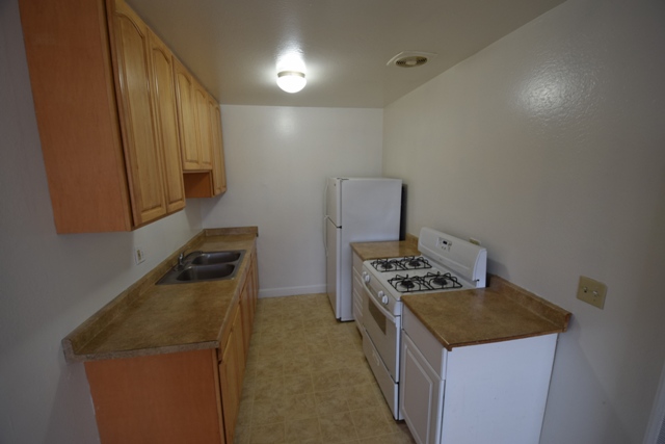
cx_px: 332
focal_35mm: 15
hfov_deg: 100.4
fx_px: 277
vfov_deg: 77.4
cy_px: 222
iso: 400
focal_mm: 10
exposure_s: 1/60
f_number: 4
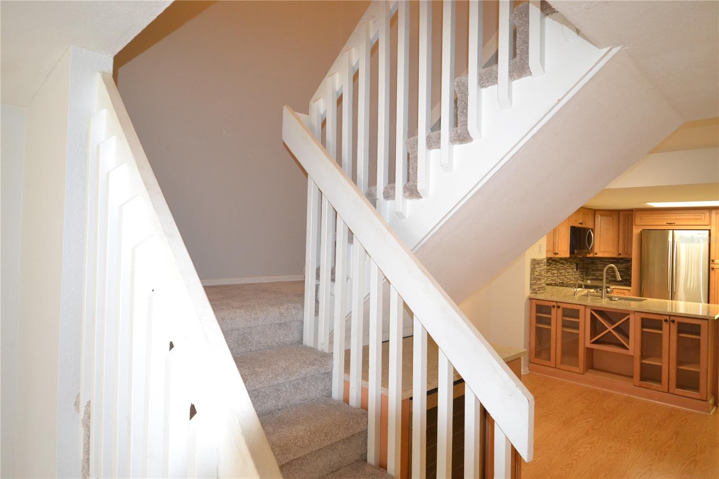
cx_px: 360
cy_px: 240
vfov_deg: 59.5
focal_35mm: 21
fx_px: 419
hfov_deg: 81.2
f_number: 4
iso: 1400
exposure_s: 1/60
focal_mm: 14
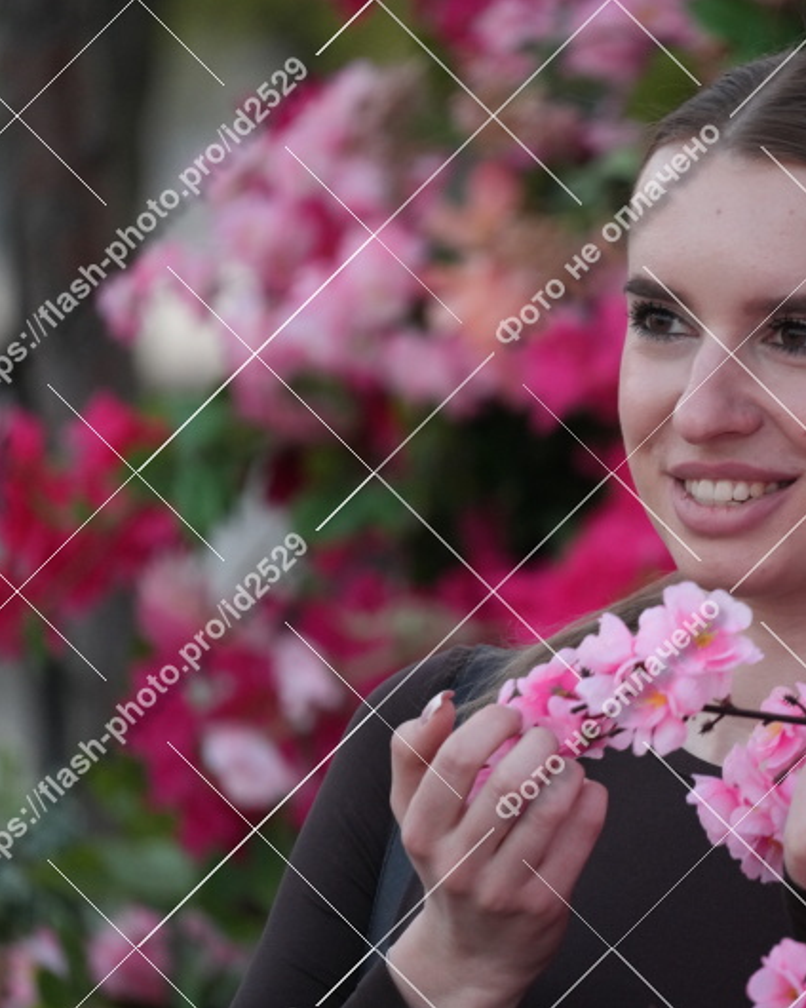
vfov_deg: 4.6
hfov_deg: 3.6
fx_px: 12673
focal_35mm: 425
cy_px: 503
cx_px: 658
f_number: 6.3
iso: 2500
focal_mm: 300
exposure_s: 1/100
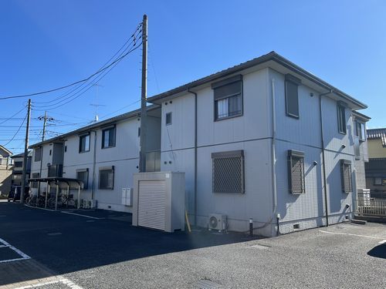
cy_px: 144
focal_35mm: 26
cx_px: 193
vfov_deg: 53.1
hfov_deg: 67.3
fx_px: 290
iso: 50
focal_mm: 5.1
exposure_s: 1/2179
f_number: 1.6
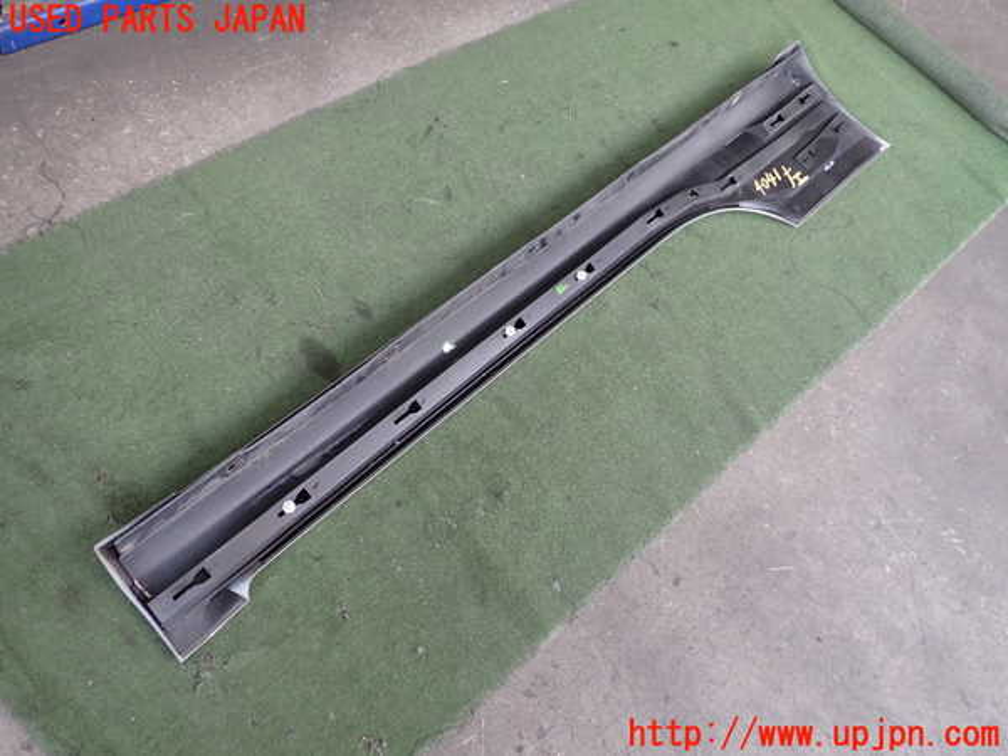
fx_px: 874
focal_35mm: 30
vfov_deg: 46.8
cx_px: 504
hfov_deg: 60.0
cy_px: 378
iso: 200
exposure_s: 1/125
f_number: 2.3
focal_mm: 5.4
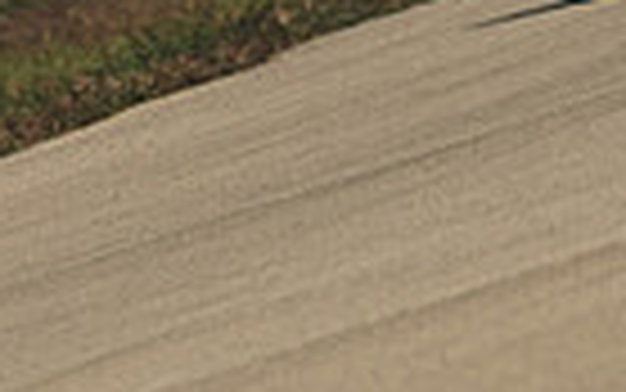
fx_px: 43385
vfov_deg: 0.5
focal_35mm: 2542
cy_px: -495
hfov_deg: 0.8
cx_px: 902
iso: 160
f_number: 4
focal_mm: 280
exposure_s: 1/2000
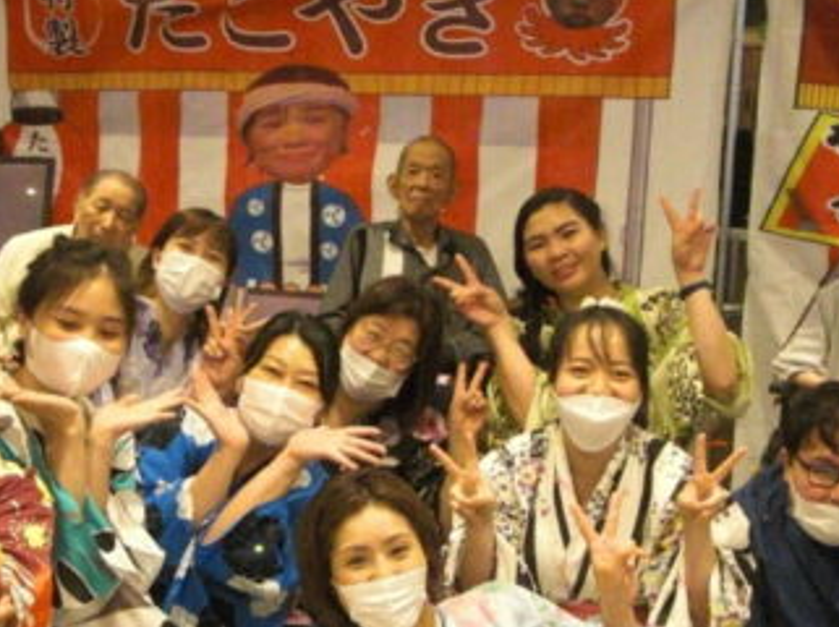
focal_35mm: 73
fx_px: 1767
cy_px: 483
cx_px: 319
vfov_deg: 20.0
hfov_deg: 26.6
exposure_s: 1/60
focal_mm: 6.9
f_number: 3
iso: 800
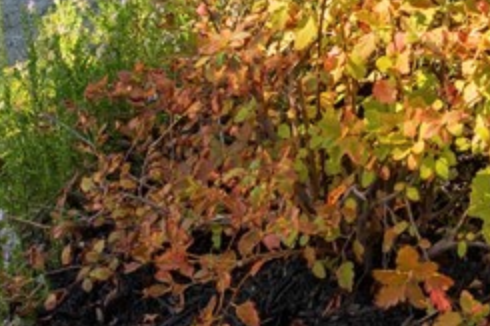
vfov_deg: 9.0
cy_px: -793
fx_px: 1462
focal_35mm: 107
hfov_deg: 16.8
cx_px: 789
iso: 200
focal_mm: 15.5
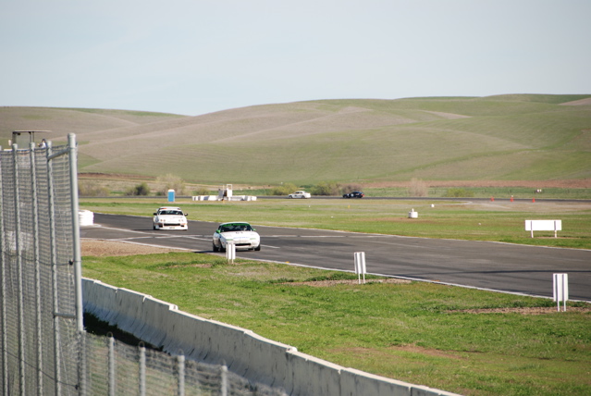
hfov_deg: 6.9
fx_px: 4932
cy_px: 198
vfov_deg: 4.6
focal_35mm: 300
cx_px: 296
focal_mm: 200
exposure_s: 1/800
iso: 200
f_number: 5.6
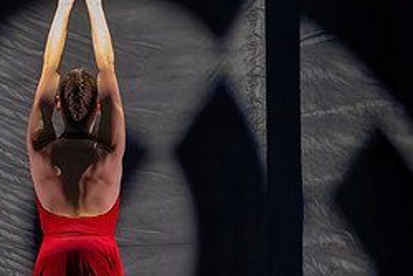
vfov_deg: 1.5
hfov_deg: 2.3
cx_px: 142
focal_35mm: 892
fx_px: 10239
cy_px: 303
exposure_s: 1/400
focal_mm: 330
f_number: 7.1
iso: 25600
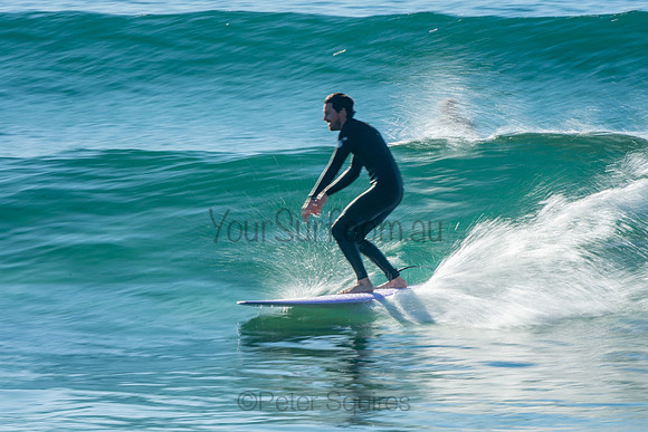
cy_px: 216
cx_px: 324
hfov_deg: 3.4
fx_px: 10802
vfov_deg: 2.3
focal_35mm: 600
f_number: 22
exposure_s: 1/30
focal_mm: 400
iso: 100
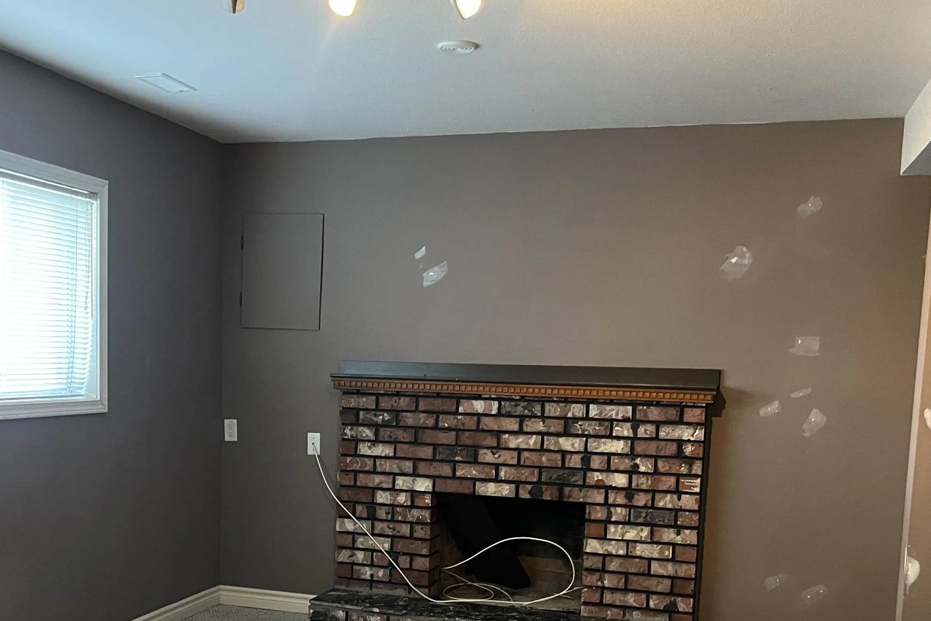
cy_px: 477
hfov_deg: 45.2
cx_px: 367
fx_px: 1112
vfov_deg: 30.6
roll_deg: -0.2
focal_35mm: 43
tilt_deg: -7.0
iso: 250
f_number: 1.6
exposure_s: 1/60
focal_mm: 5.1
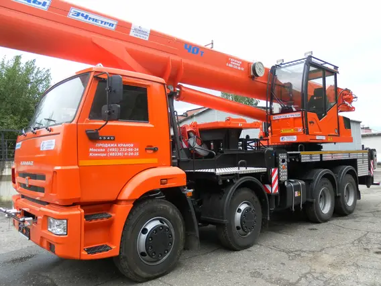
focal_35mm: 28
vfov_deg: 49.7
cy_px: 143
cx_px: 190
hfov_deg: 63.4
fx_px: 308
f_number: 3.2
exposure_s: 1/160
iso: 80
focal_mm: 4.9
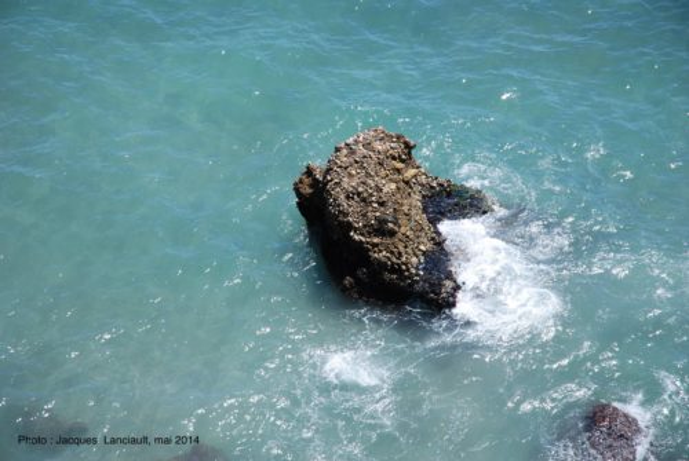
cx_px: 344
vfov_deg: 13.1
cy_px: 230
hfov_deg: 19.4
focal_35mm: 105
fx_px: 2013
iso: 160
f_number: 5.6
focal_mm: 70
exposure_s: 1/500
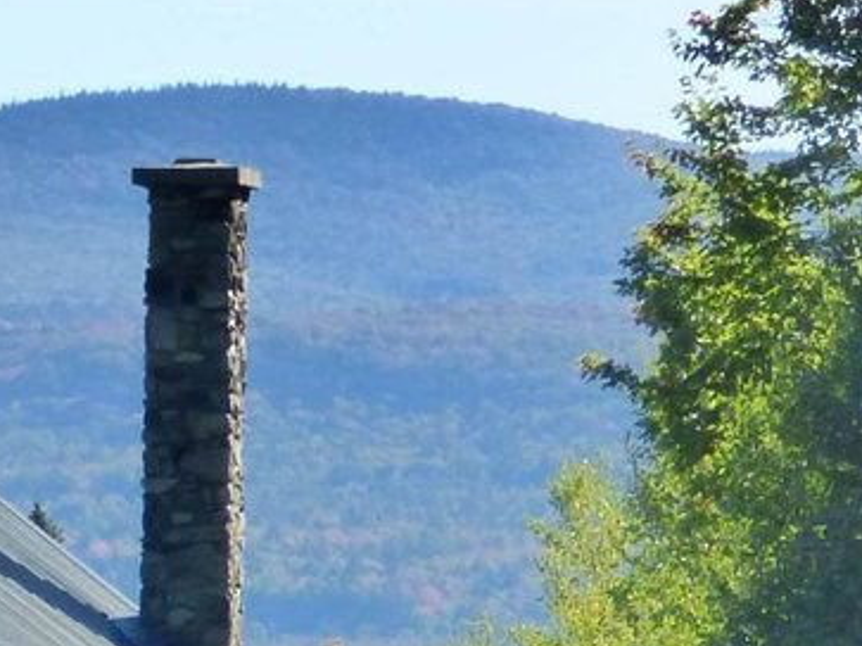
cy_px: 1128
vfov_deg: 2.8
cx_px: -579
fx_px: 13169
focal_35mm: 529
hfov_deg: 3.7
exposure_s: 1/500
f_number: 5
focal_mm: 19.62
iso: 200
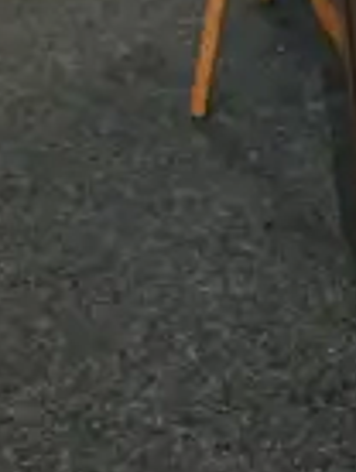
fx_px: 2939
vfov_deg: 9.1
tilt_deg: -15.3
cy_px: -51
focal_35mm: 215
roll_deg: +0.8
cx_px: 1164
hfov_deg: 6.2
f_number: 2.2
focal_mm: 4.15
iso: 80
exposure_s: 1/17
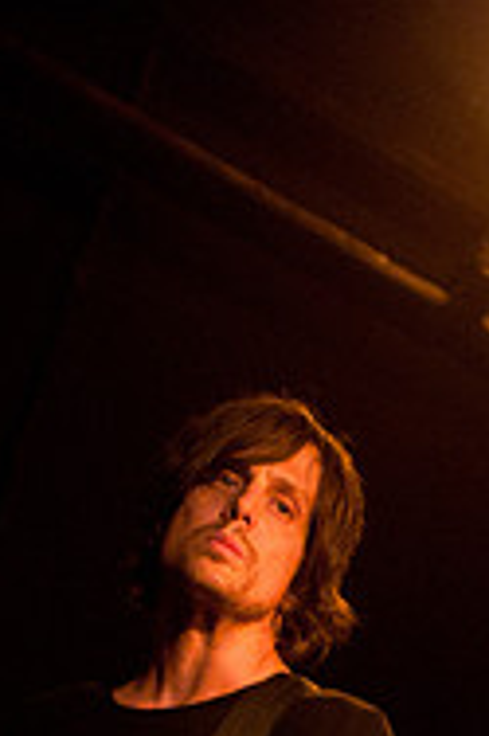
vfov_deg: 18.0
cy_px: 873
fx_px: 2204
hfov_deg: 12.7
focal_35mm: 108
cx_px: 203
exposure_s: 1/100
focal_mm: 30
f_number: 1.4
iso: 1000
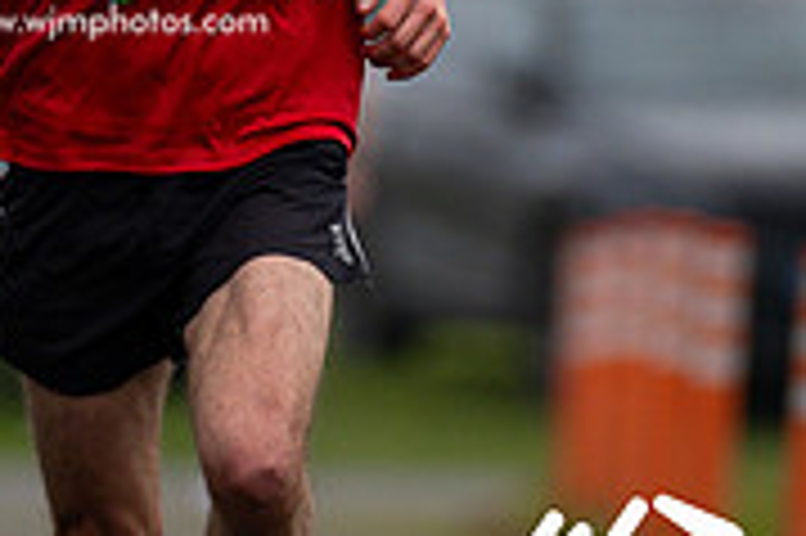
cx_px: 104
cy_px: -167
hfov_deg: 1.4
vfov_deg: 0.9
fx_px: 32545
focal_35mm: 1455
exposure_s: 1/1600
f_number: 2.8
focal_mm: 300
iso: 280
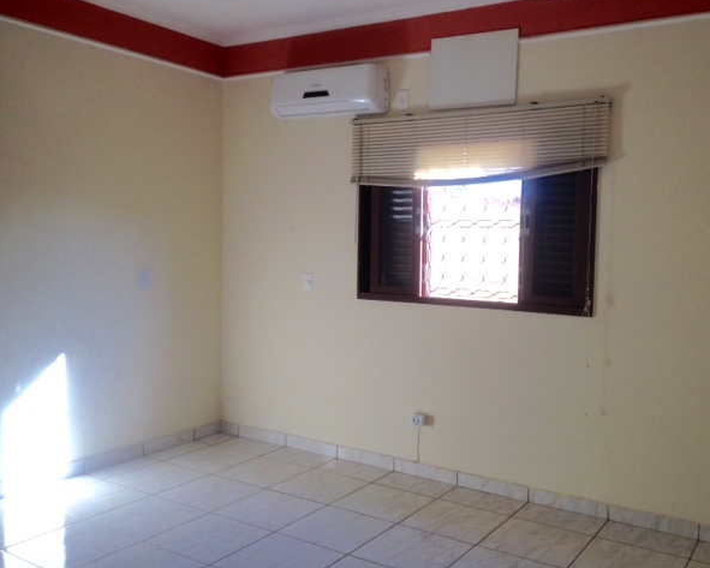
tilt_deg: -5.8
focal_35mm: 37
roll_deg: +1.2
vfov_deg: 40.1
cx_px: 383
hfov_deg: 49.0
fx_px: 778
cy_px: 281
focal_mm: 4.28
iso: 64
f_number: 2.4
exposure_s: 1/120
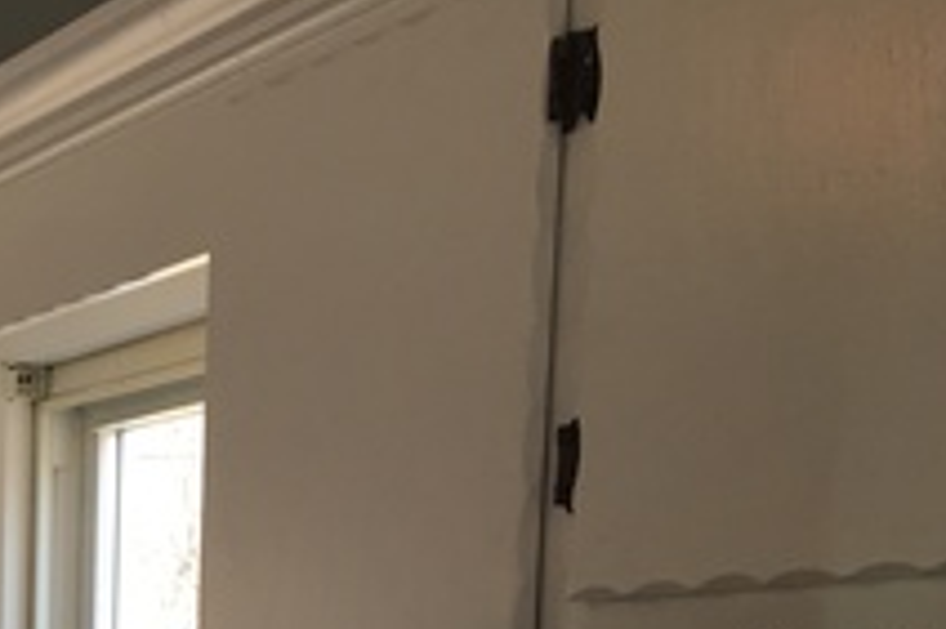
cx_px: -375
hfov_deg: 20.0
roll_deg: +1.1
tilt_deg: -7.4
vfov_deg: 13.7
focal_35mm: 91
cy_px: 1048
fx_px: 2389
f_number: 2.2
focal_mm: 4.15
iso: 40
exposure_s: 1/120
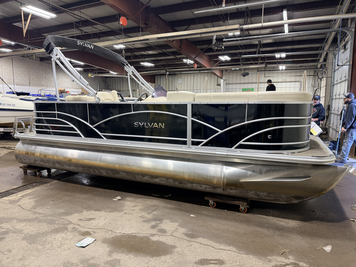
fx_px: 247
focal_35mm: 24
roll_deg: +2.0
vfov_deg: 56.8
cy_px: 134
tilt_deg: -7.4
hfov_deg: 71.6
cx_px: 178
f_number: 1.78
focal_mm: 6.76
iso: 100
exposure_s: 1/60
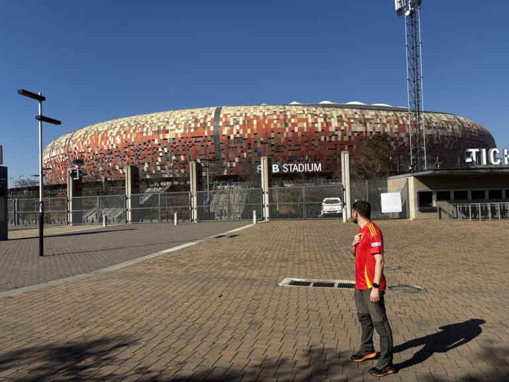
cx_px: 254
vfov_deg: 53.1
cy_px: 191
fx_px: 382
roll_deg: +1.1
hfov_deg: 67.3
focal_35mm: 26
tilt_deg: +1.9
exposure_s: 1/3650
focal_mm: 5.96
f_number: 1.6
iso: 50
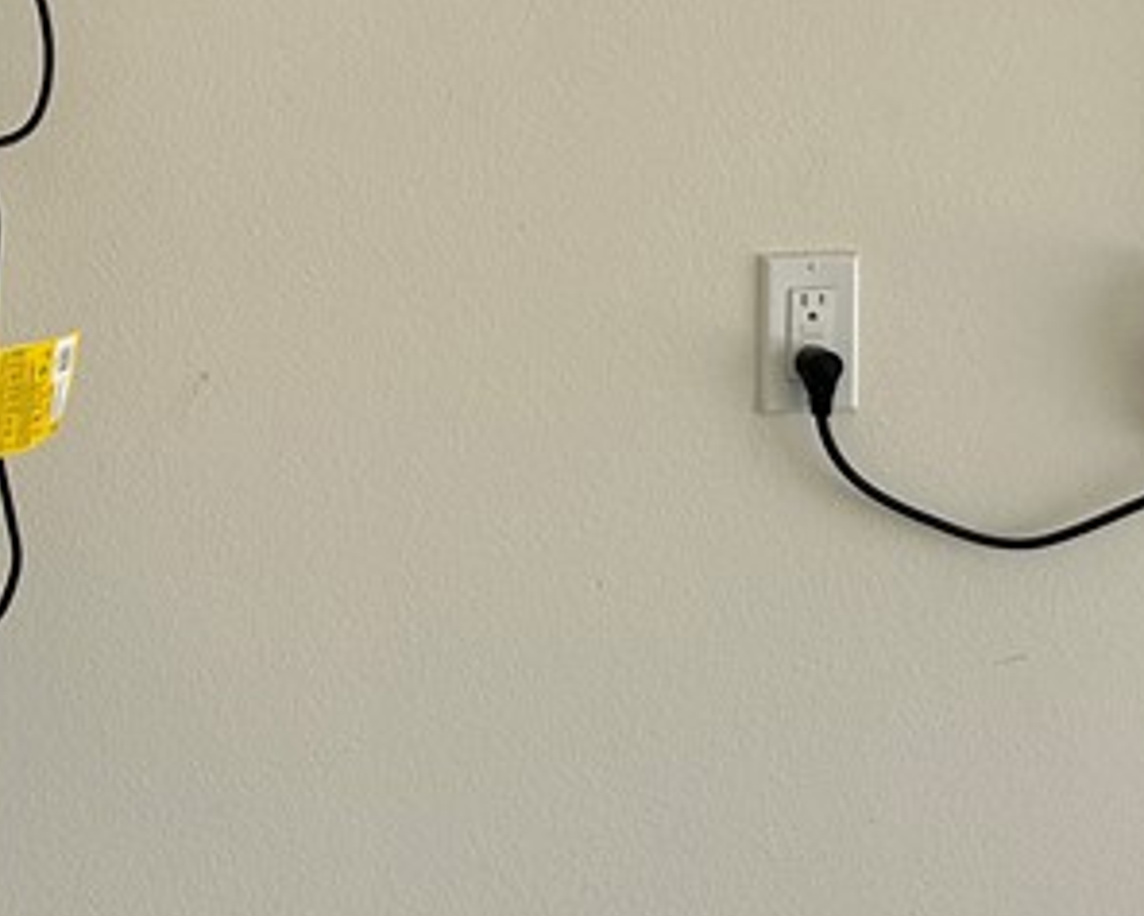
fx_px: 2743
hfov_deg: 21.0
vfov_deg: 18.2
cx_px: -406
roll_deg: +1.4
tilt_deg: -5.0
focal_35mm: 81
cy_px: -104
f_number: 1.78
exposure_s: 1/989
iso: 80
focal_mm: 6.86
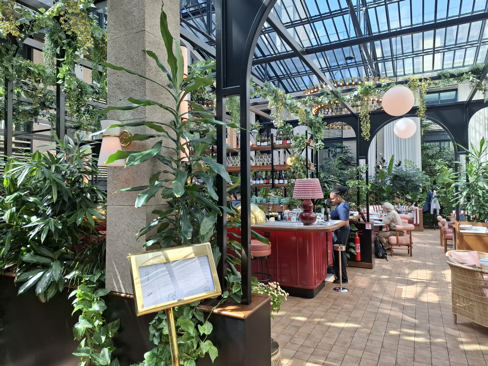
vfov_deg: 58.9
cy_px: 183
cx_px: 244
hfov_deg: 73.9
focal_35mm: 23
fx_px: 324
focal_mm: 5.54
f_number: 1.8
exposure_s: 1/238
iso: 50
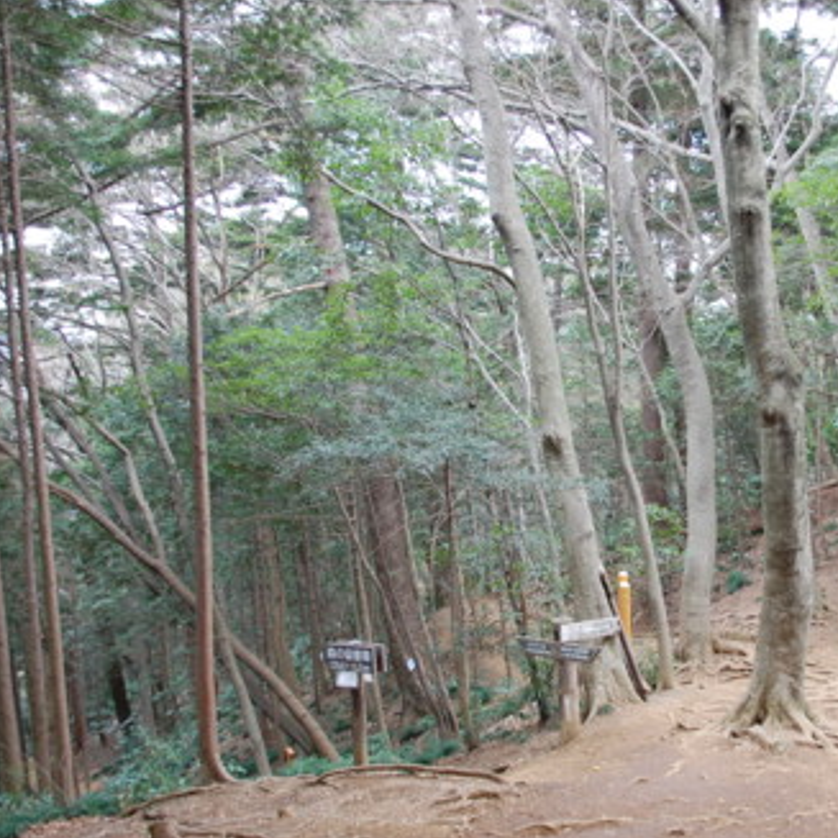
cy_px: 423
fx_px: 1332
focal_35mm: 49
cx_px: 628
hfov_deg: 34.2
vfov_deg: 34.9
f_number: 4
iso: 400
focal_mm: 25
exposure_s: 1/50
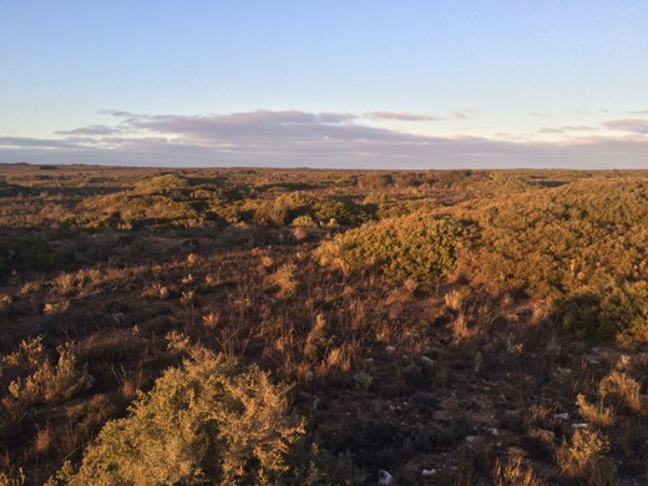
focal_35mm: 29
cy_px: 243
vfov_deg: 48.2
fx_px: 543
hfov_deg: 61.7
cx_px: 324
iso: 32
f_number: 2.2
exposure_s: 1/488
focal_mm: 4.15
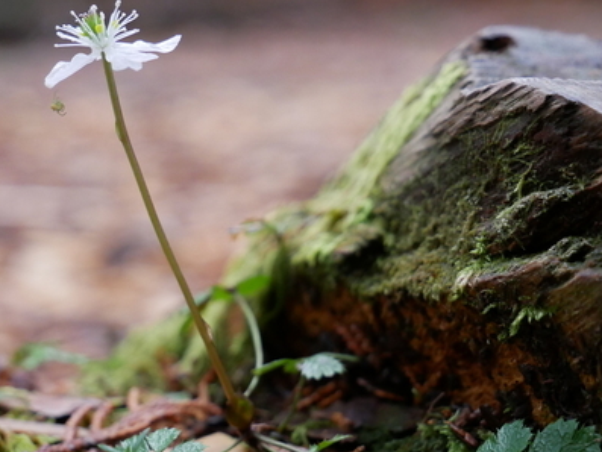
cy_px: 136
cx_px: 276
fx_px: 2001
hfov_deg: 17.1
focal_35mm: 115
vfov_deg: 12.9
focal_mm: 38
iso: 1600
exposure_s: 1/100
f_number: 5.4
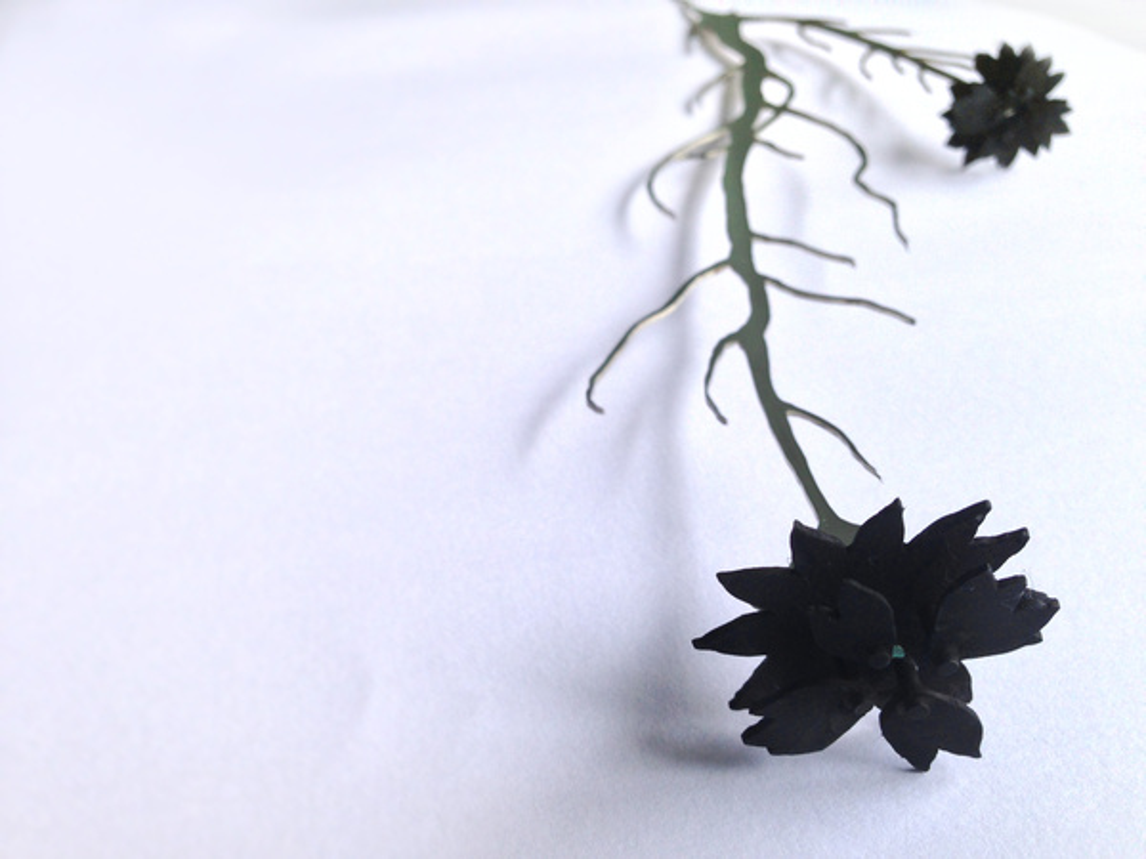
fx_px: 1093
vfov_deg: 42.9
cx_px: 573
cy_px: 430
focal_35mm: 33
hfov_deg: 55.4
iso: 50
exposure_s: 1/354
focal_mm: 4.12
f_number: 2.4
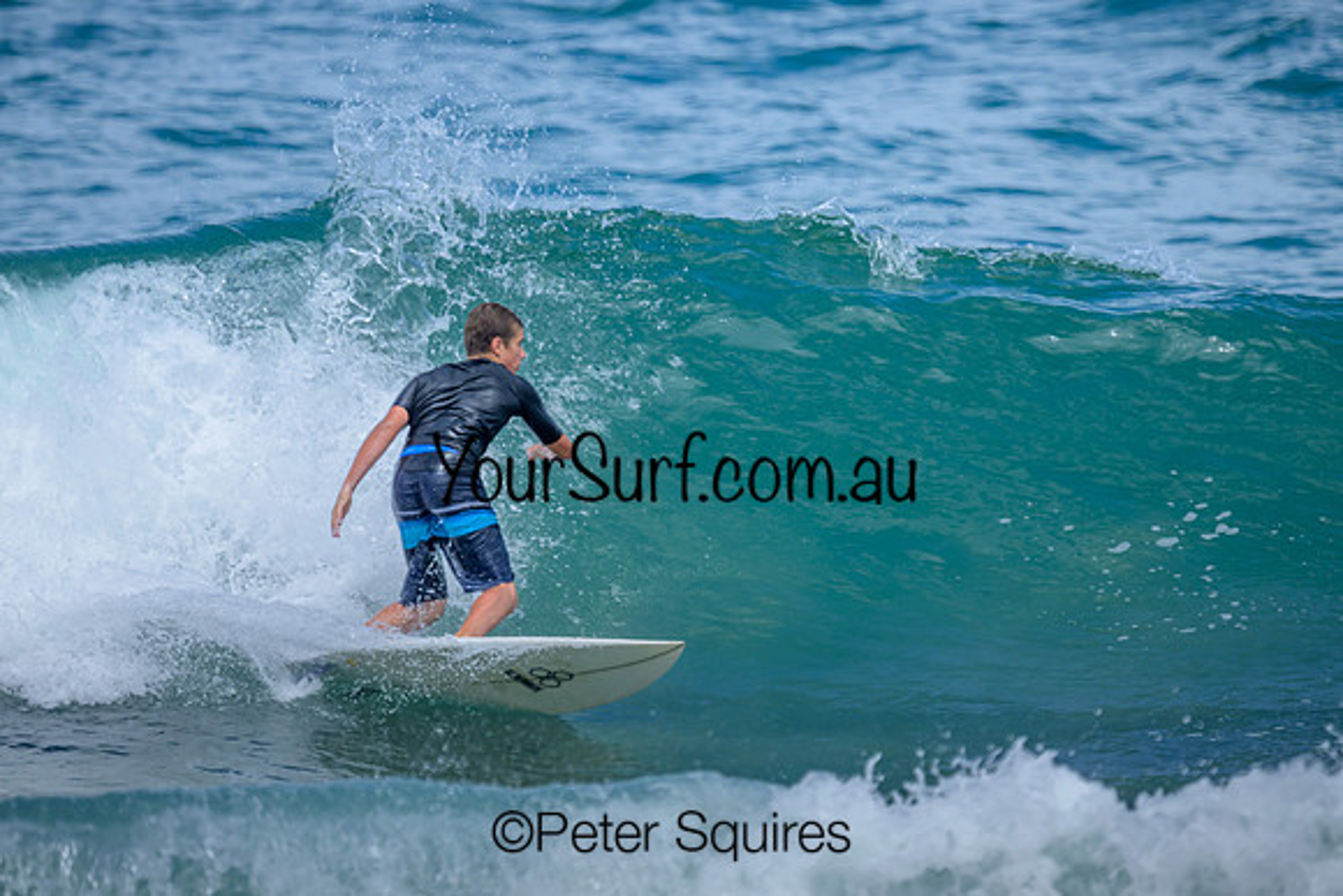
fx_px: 40871
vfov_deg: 1.3
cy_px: 283
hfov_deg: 1.9
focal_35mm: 1095
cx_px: 731
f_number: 6.3
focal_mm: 800
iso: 320
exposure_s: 1/2000
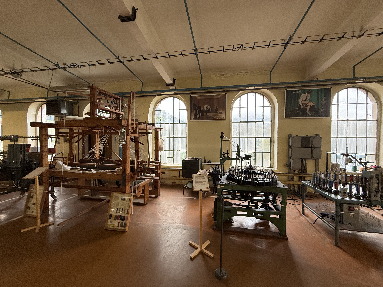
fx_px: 155
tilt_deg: -1.2
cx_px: 192
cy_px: 144
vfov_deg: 85.7
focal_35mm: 14
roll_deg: +0.2
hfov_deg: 102.1
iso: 200
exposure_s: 1/50
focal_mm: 2.22
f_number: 2.2
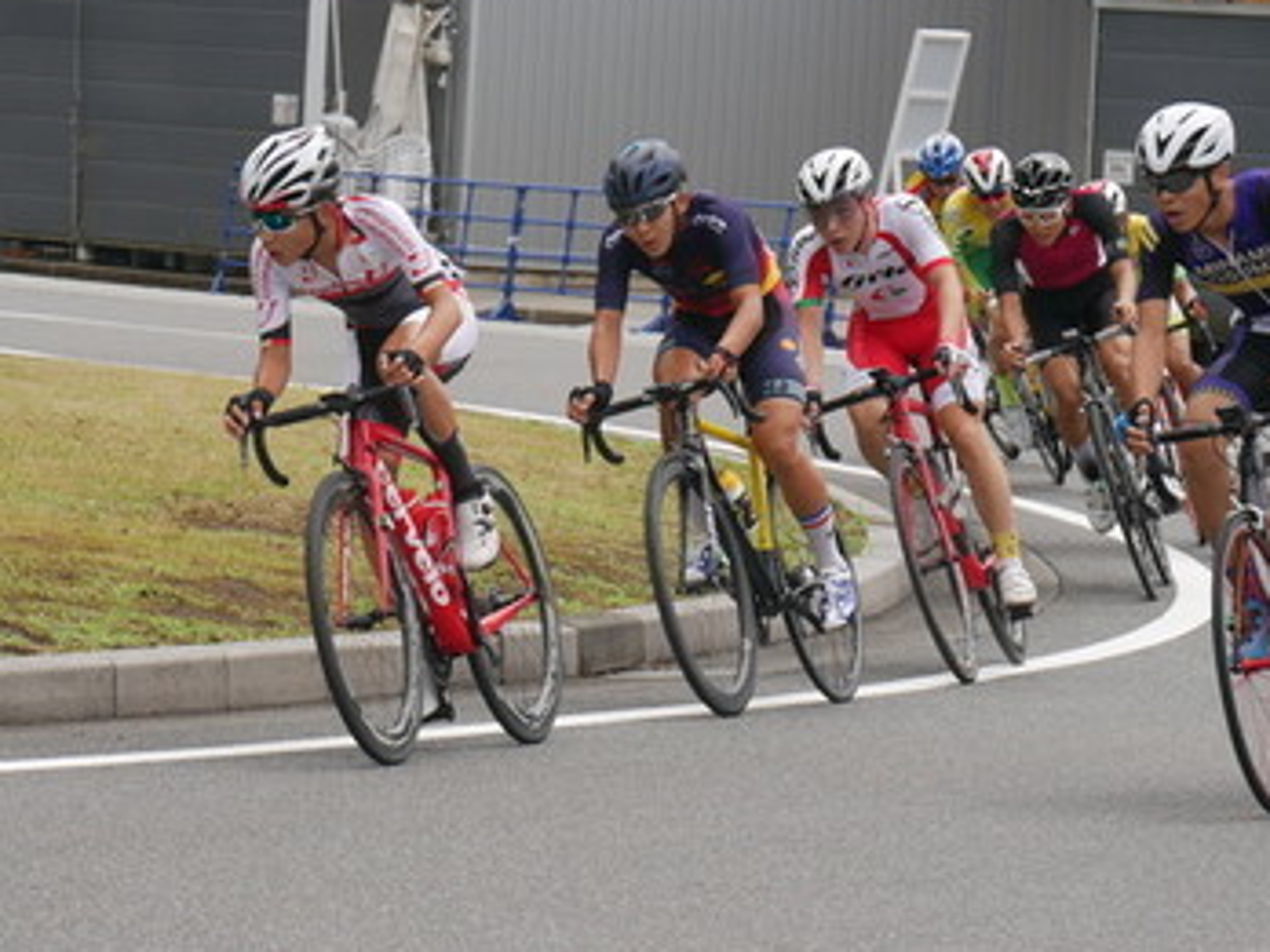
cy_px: 471
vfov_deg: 6.2
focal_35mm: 239
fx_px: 8768
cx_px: 584
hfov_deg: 8.3
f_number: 5.3
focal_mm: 65
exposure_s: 1/800
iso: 200
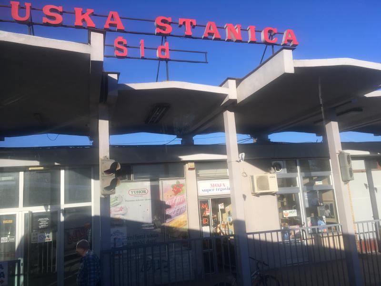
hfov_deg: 61.7
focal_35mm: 29
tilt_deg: +9.0
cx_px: 190
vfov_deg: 48.2
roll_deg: +3.1
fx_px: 319
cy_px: 143
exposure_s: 1/591
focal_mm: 4.15
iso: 25
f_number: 2.2
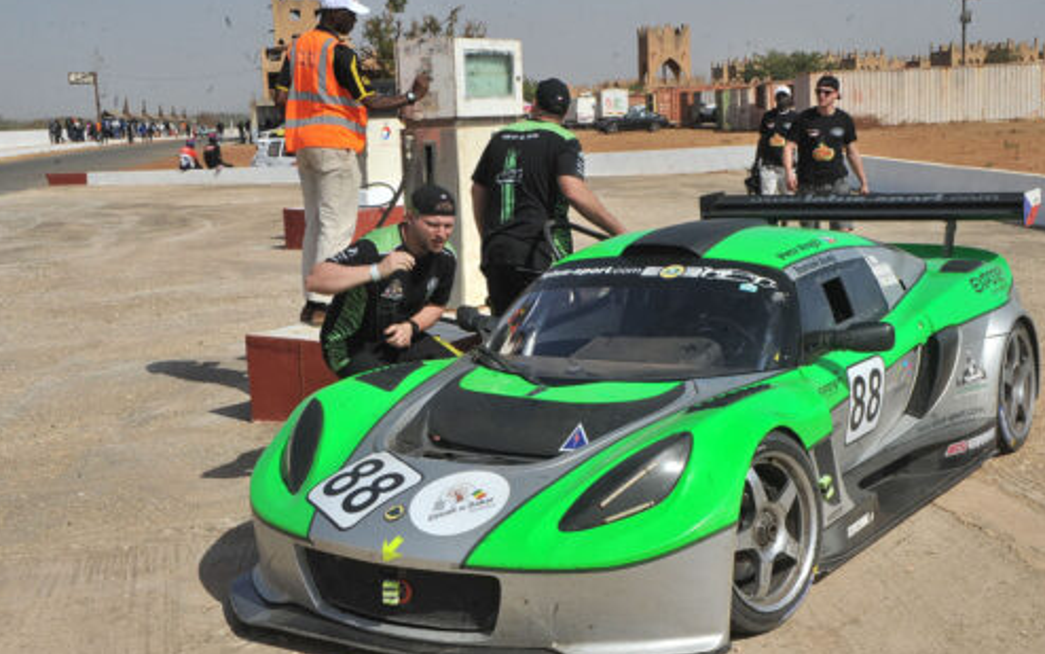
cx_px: 567
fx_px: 1339
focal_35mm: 47
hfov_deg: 42.6
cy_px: 325
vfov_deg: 27.4
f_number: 22
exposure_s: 1/250
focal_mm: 38
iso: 400
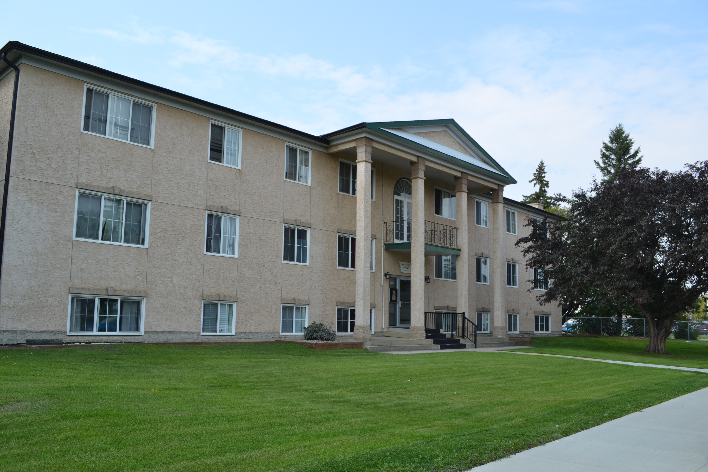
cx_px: 354
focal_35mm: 30
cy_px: 236
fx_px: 590
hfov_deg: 61.9
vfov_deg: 43.6
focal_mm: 20
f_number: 7.1
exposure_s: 1/200
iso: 100
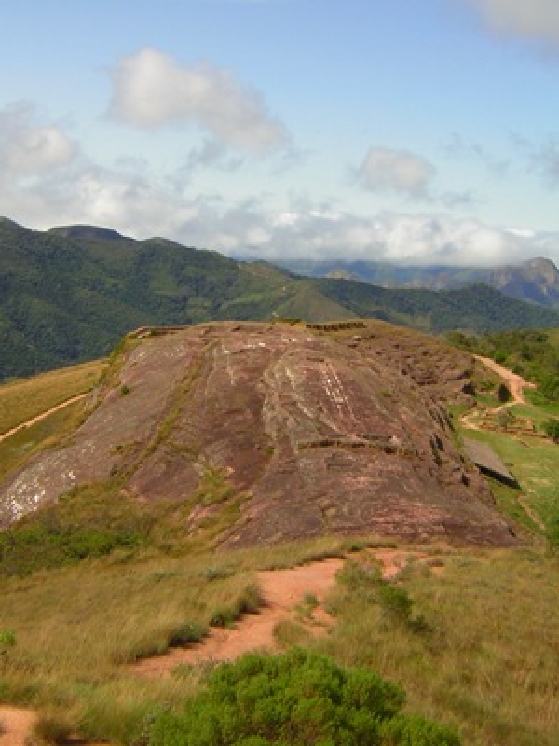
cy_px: 373
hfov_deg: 25.2
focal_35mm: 58
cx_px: 280
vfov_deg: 33.2
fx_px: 1249
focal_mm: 7.6
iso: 50
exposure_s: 1/244
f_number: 6.6
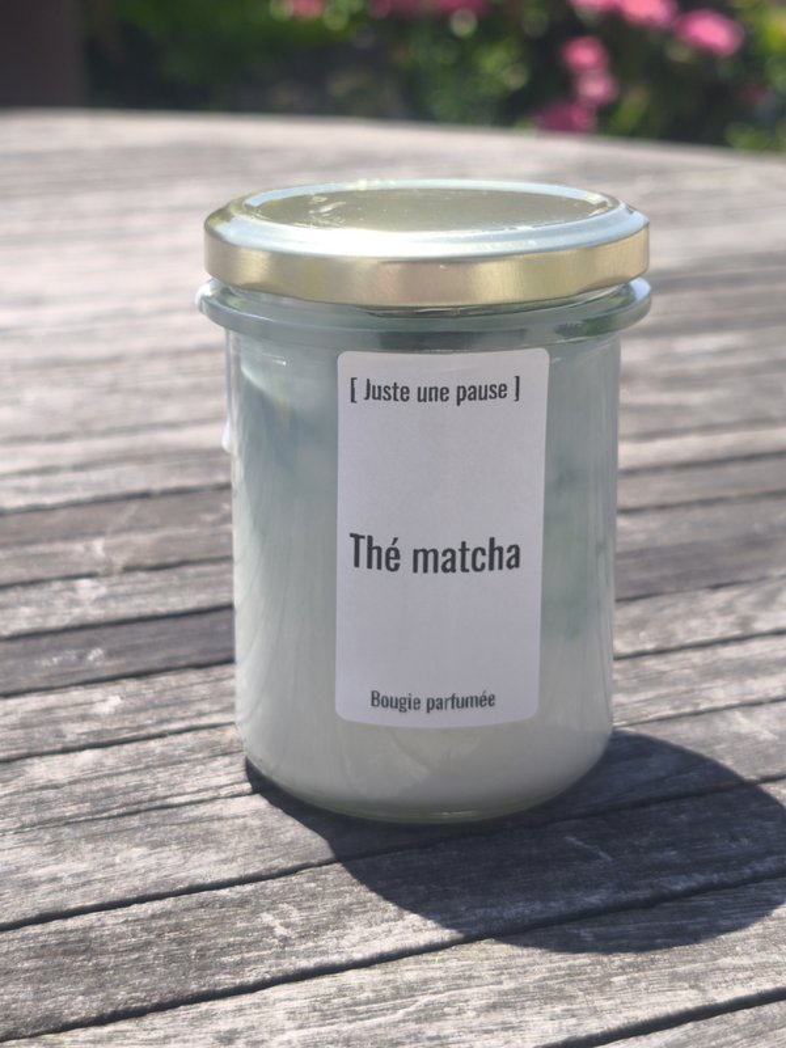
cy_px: 524
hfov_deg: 24.4
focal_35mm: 60
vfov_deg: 32.2
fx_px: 1817
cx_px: 393
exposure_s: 1/945
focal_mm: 6.57
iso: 50
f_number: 1.6
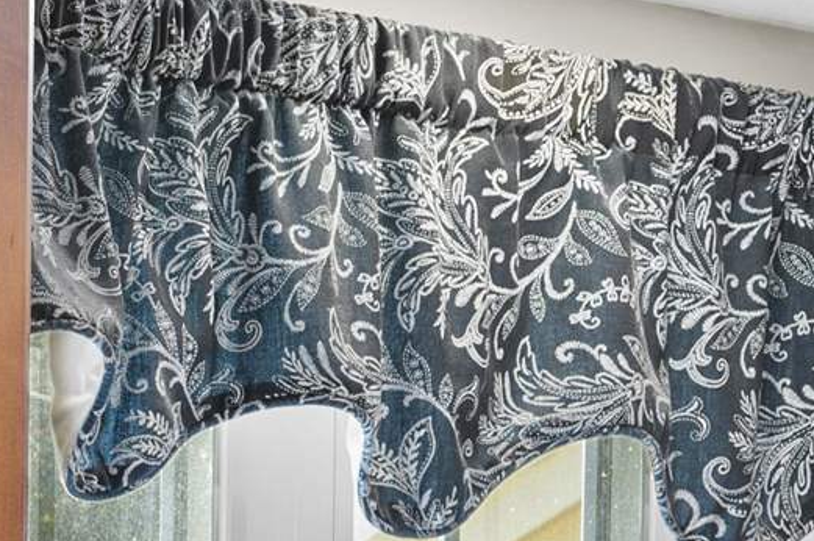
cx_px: -1420
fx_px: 3997
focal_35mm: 177
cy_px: 1217
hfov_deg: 9.6
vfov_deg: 7.3
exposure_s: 6
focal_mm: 30
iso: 250
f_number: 7.1
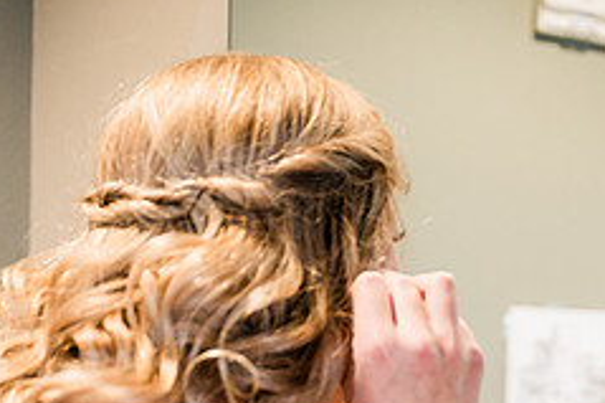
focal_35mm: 114
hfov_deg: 17.8
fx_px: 1914
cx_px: 461
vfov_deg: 11.8
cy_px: 461
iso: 500
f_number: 2.8
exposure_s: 1/125
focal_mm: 47
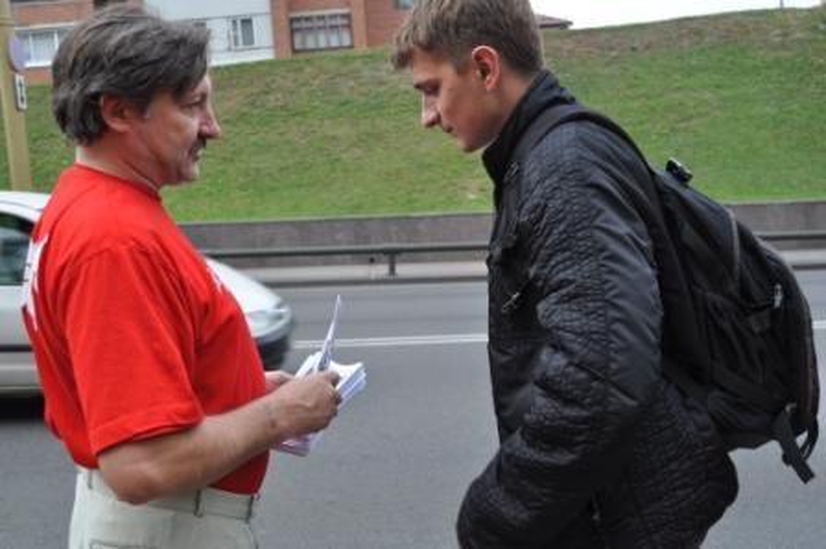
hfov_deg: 49.6
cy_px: 274
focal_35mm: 39
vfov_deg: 34.2
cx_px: 413
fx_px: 894
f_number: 5.6
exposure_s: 1/250
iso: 250
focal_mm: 26
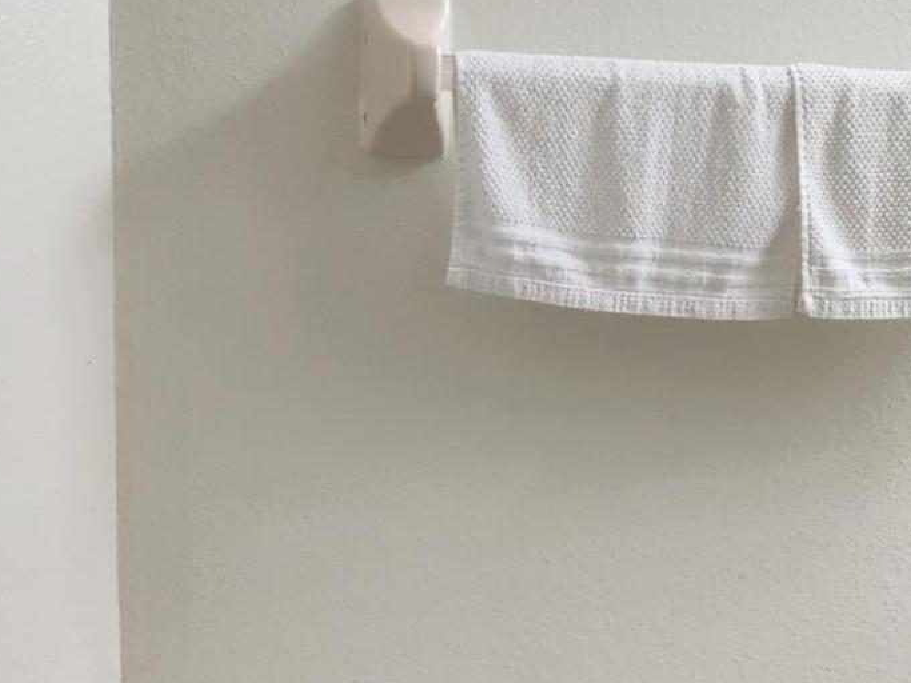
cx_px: 471
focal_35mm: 97
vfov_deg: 13.9
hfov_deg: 20.2
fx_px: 2552
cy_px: 1134
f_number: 1.8
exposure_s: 1/120
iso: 160
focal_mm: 5.4
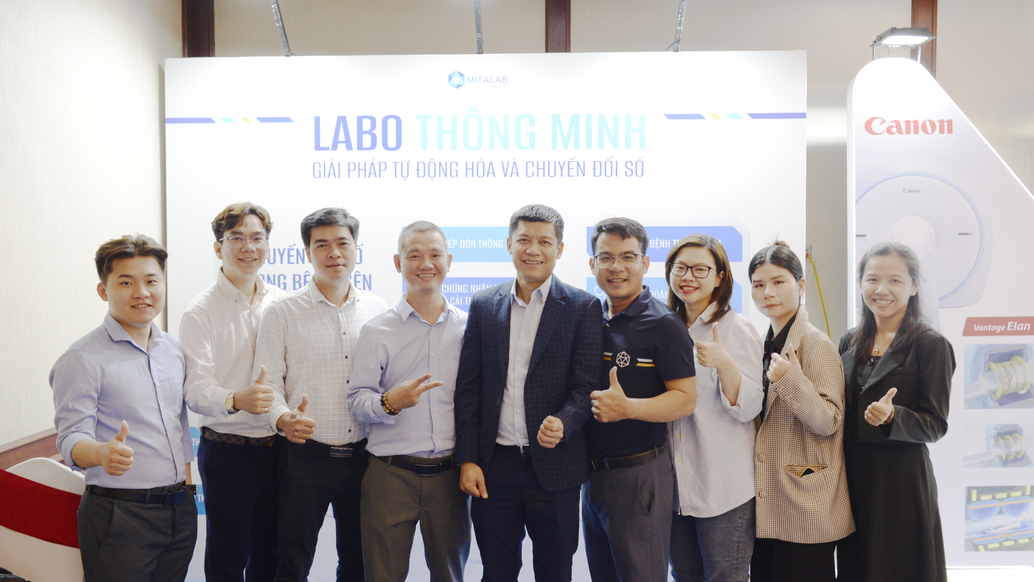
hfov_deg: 59.5
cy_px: 300
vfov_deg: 35.6
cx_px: 524
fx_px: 905
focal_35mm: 33
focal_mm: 31
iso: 1250
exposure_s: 1/50
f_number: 7.1
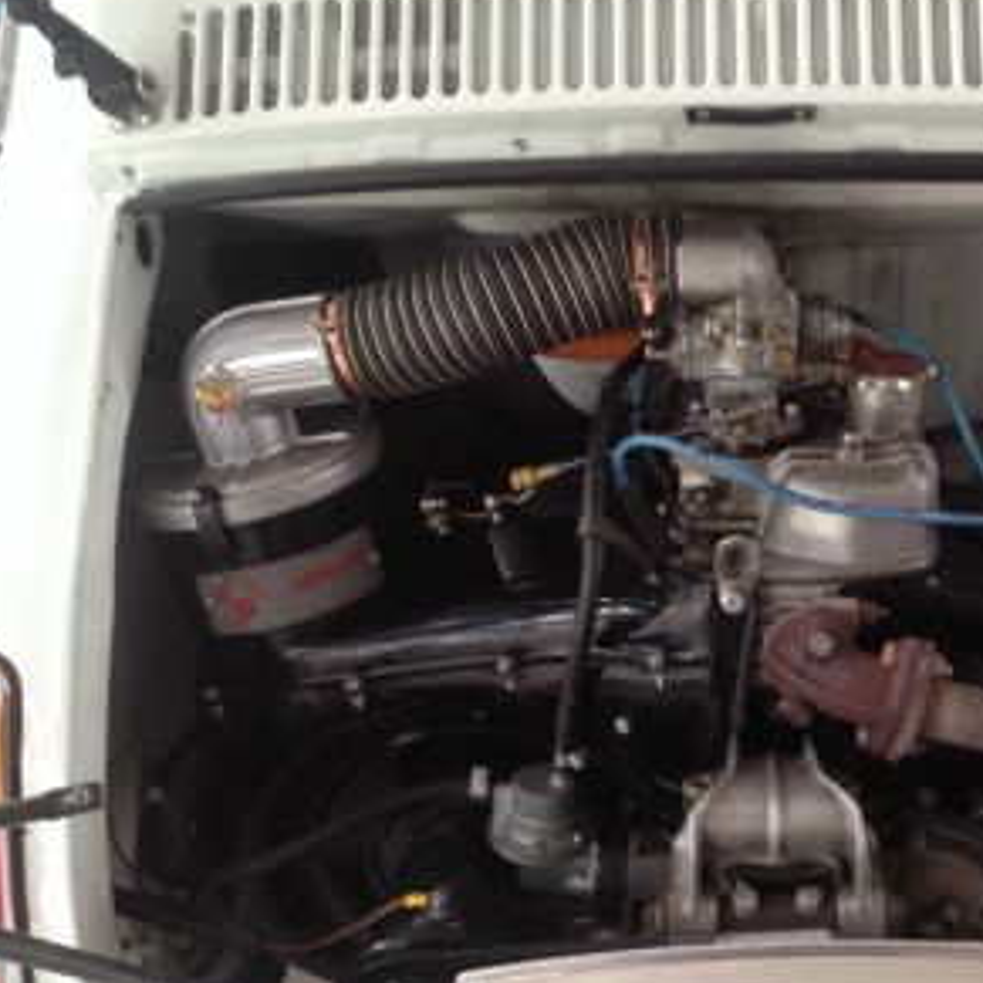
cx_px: 790
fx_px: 1639
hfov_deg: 32.5
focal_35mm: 51
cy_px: 557
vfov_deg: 33.3
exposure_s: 1/20
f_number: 2.4
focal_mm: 4.28
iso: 125
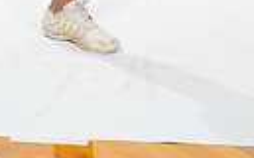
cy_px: -276
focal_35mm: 171
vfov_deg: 7.0
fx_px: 1181
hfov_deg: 12.3
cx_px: 95
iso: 800
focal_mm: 48
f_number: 7.1
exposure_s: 1/320
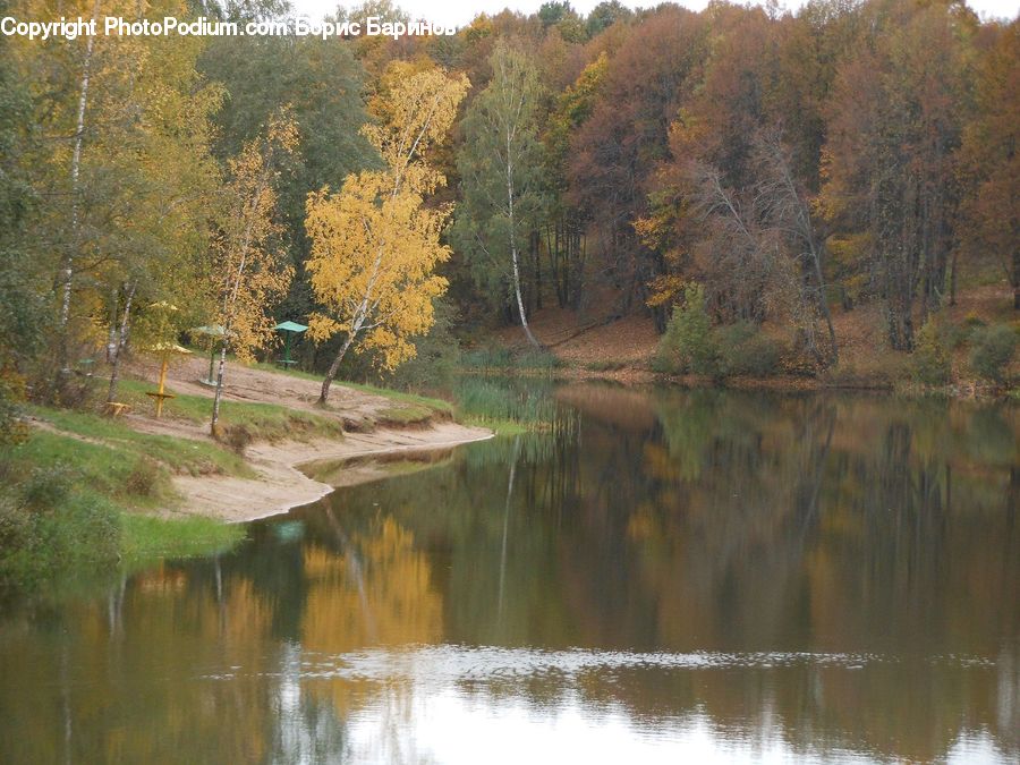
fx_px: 3742
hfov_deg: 15.5
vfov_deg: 11.7
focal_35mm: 127
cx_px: 510
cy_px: 382
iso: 250
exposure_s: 1/60
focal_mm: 22.6
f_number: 5
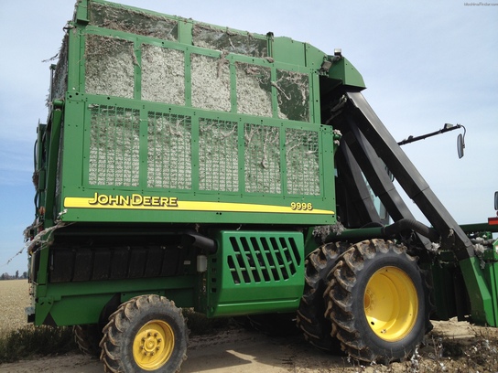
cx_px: 249
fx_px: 504
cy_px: 186
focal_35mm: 35
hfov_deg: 52.6
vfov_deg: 40.7
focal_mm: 4.28
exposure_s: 1/1972
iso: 50
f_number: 2.4
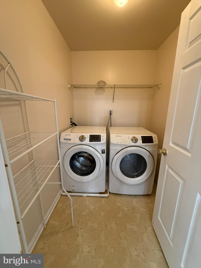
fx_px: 108
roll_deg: -0.6
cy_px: 134
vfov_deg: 102.1
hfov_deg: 85.7
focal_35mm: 14
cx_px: 100
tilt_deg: -12.8
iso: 500
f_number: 2.2
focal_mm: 2.22
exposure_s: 1/60
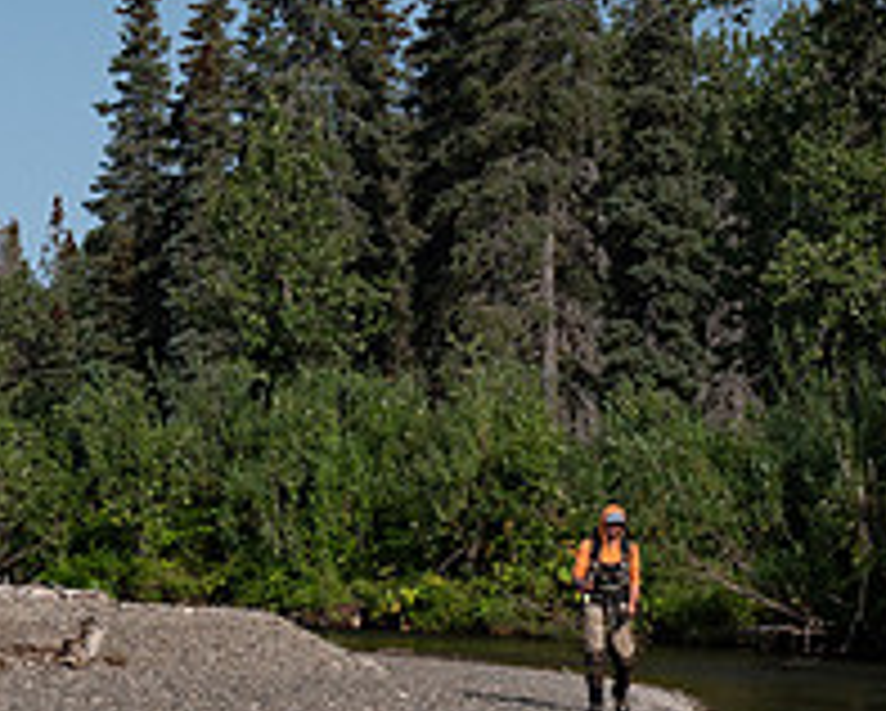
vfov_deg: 9.5
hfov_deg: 11.8
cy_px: 716
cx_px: -55
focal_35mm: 161
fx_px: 4226
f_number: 4.5
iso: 400
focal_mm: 27
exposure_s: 1/800
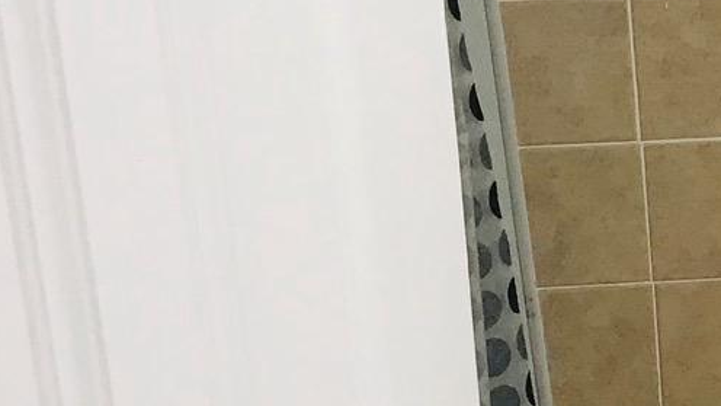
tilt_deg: -18.1
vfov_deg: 9.6
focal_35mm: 126
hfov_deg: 15.5
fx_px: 2409
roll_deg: +1.3
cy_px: 186
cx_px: 1134
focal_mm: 3.99
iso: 25
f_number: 1.8
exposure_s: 1/30
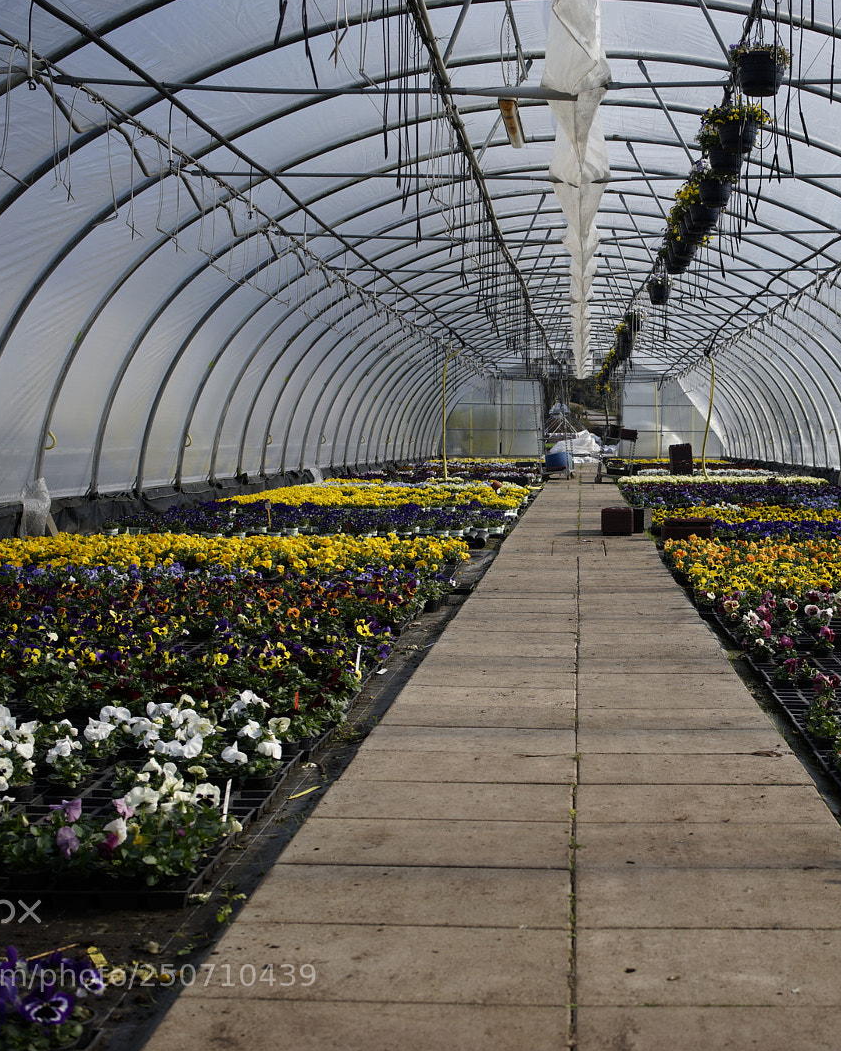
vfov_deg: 37.3
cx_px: 593
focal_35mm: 50
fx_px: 1555
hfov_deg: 29.9
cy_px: 521
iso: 100
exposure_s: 1/640
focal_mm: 35
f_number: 5
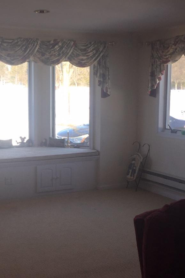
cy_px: 139
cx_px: 36
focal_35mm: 50
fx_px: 386
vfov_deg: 39.6
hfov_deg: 26.5
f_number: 2.2
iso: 32
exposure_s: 1/152
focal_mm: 4.15
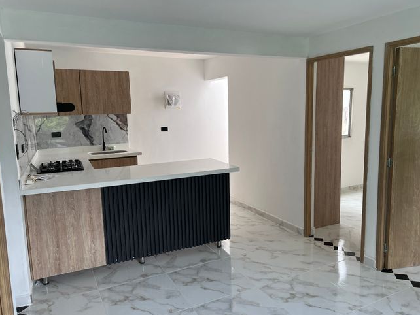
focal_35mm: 27
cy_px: 158
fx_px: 328
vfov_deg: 51.4
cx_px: 202
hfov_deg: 65.3
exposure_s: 1/307
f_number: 1.5
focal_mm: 5.7
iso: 50
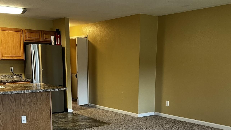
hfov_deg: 45.5
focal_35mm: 45
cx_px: 118
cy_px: 109
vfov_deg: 25.9
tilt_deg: -9.7
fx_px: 276
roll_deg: +0.2
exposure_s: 1/60
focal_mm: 5.7
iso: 100
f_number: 1.5
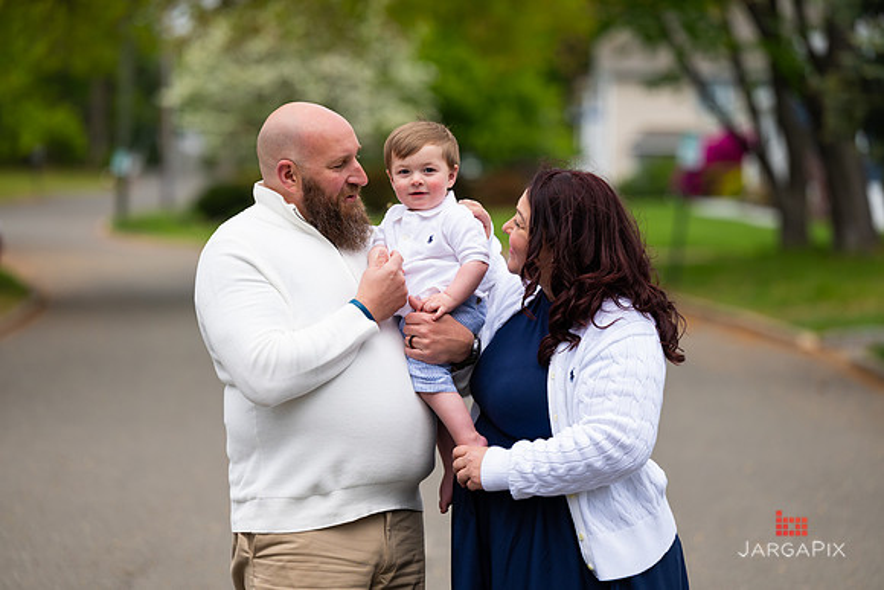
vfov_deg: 9.2
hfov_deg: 13.7
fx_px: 3681
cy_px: 281
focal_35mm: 150
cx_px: 444
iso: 200
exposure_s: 1/2000
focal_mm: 140
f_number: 3.2
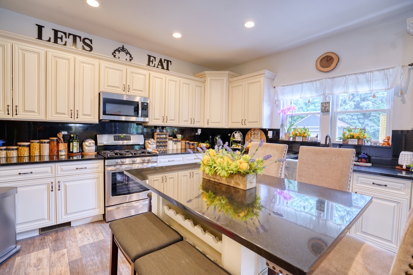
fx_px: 184
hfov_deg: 96.7
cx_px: 206
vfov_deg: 73.7
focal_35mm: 16
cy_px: 138
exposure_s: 1/30
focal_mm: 16
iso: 500
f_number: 4
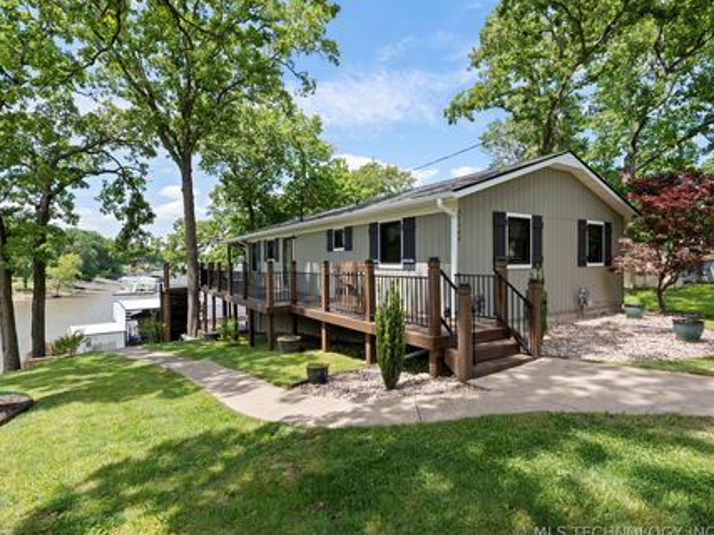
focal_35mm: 18
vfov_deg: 71.6
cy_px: 267
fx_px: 371
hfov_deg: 87.8
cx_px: 348
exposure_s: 1/80
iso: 200
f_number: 9
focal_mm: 16
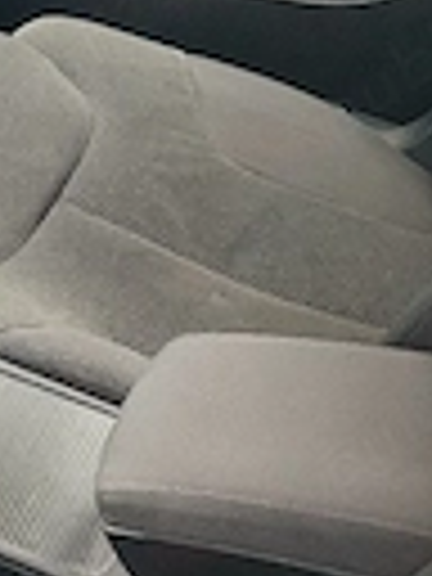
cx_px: -144
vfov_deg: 23.9
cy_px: 436
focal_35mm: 81
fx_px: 1348
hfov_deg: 17.0
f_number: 1.5
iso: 250
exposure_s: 1/20
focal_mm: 4.3
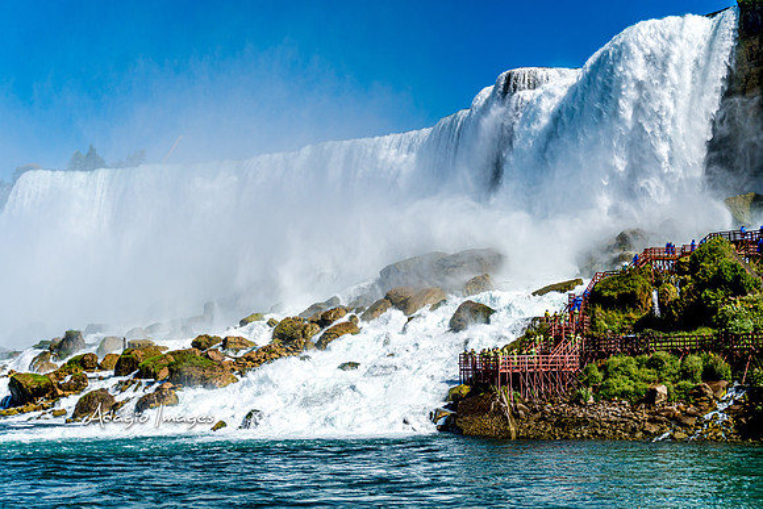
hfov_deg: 34.2
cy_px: 254
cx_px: 382
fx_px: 1240
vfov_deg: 23.2
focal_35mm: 58
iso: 100
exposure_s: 1/2000
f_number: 5.6
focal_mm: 39
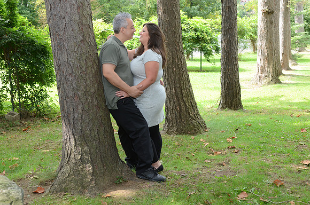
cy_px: 102
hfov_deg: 42.4
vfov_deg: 28.8
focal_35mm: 46
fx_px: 400
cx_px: 155
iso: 500
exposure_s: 1/250
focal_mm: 31
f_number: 4.5
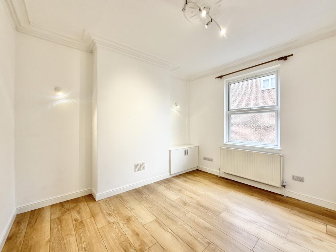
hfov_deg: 102.1
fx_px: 136
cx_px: 168
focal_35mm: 14
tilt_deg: -0.3
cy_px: 126
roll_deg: -0.3
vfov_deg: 85.7
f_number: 2.2
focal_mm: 2.22
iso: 160
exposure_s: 1/121
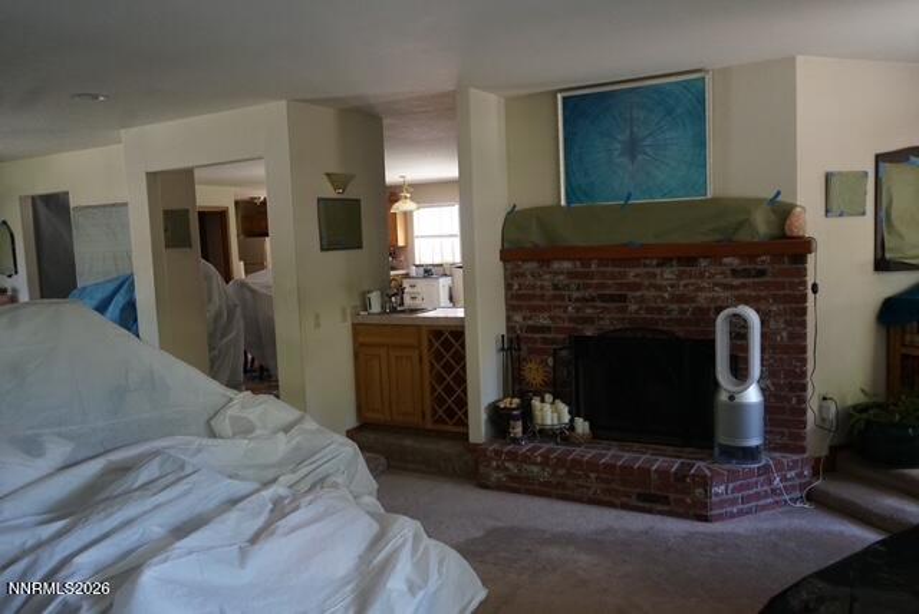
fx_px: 715
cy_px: 307
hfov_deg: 65.4
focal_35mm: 28
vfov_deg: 46.5
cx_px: 460
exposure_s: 1/160
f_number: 3.5
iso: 2500
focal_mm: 28
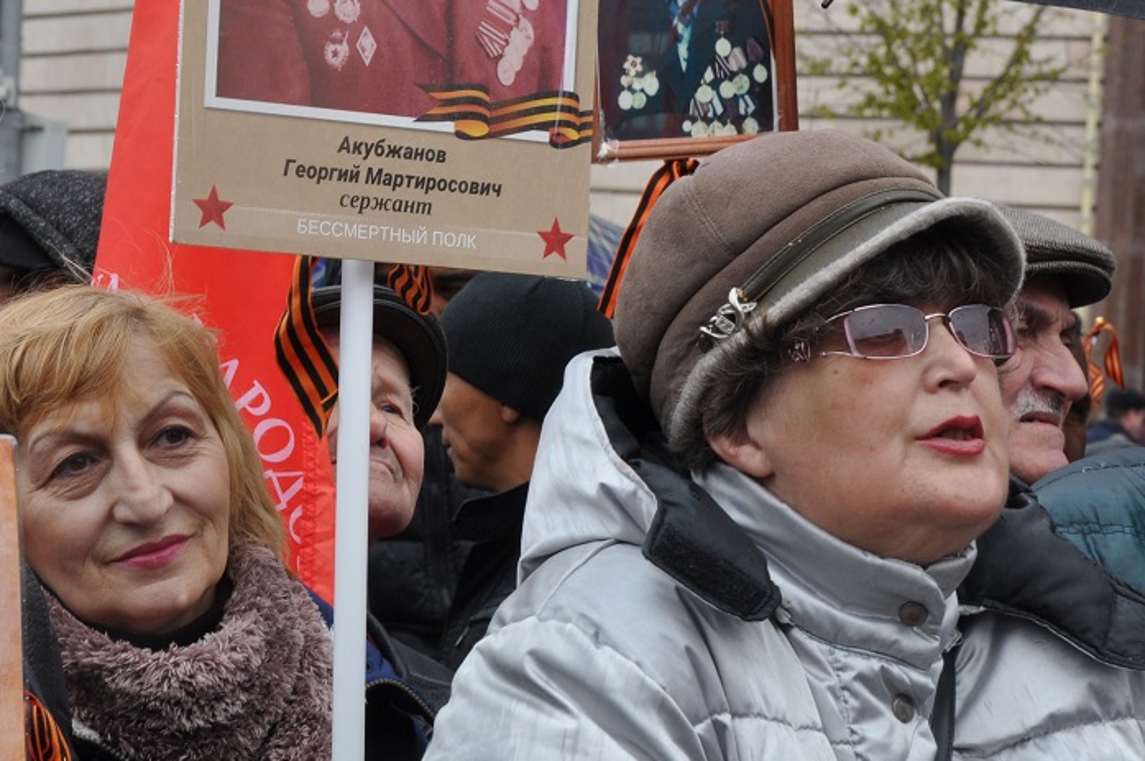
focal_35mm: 144
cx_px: 303
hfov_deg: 14.2
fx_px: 4575
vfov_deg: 9.5
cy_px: 310
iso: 200
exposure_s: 1/125
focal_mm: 52
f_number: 11
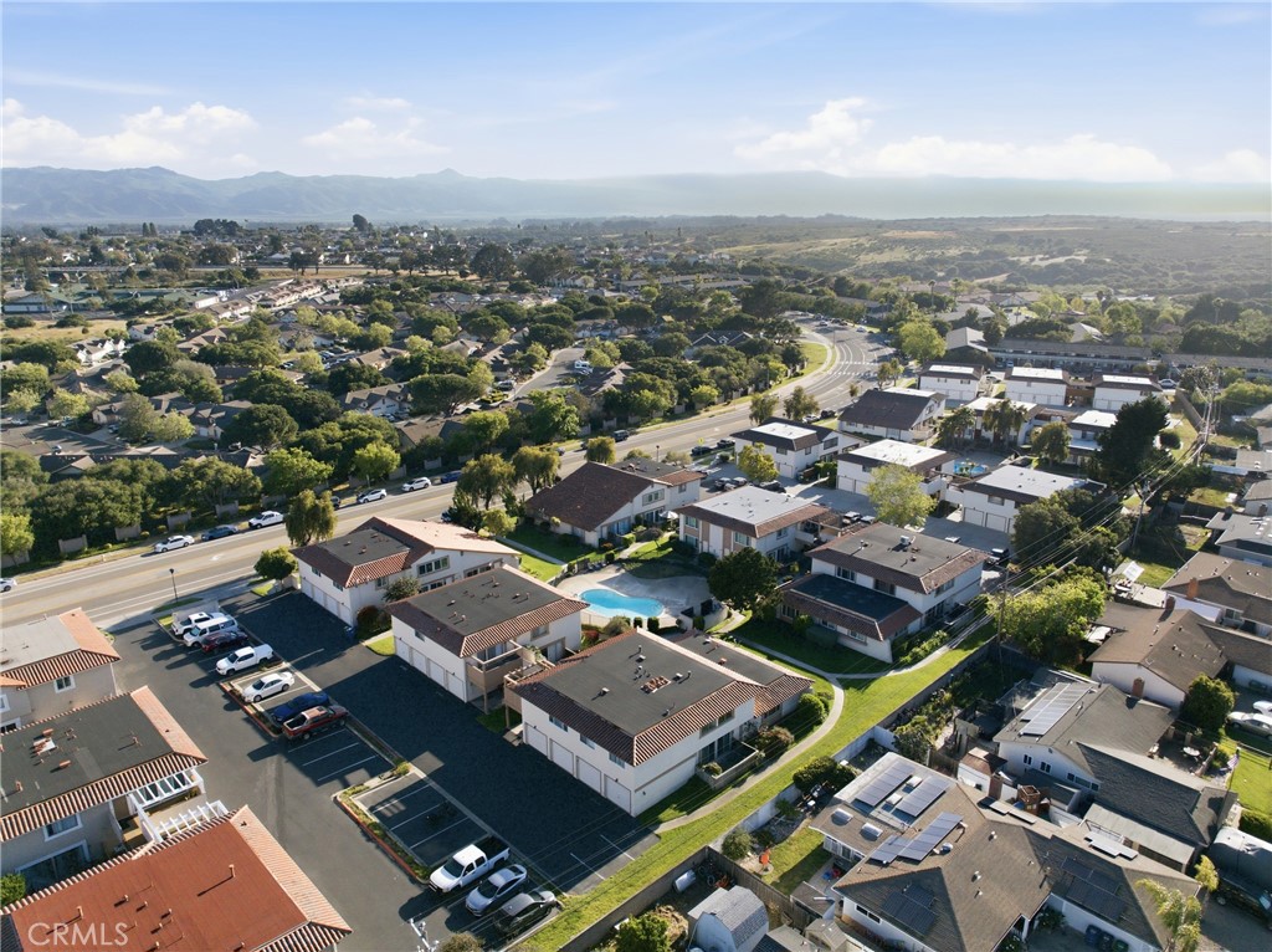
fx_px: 881
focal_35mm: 24
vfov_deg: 56.7
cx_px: 636
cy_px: 476
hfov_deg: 71.6
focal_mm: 12.3
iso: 370
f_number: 2.8
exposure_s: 1/4000
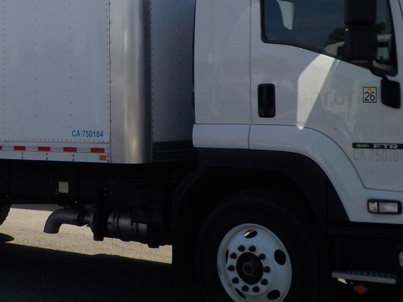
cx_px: 119
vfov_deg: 21.8
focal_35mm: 67
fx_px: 780
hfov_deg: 28.7
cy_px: 79
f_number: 3.3
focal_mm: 4.1
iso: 125
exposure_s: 1/1250
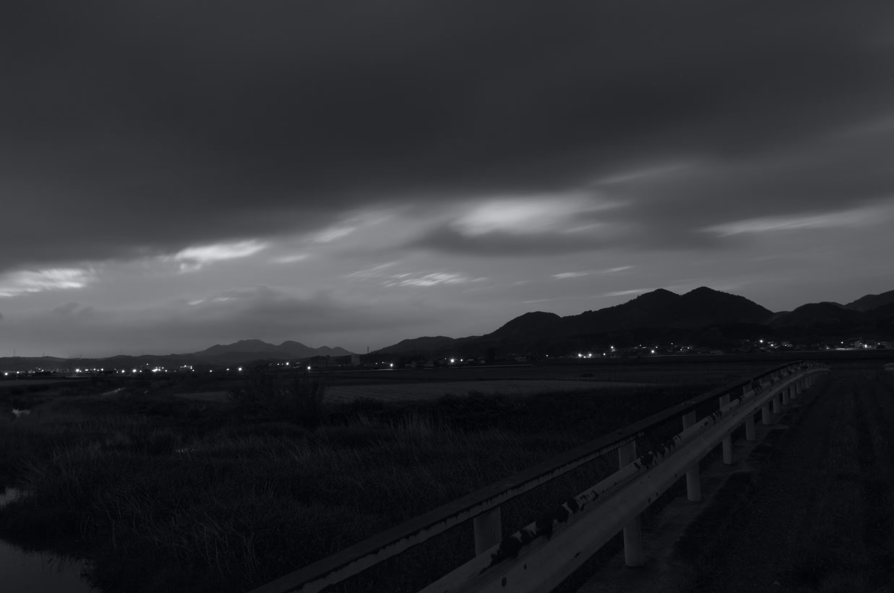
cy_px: 296
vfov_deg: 50.2
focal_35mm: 26
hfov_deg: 70.5
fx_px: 632
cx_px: 447
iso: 800
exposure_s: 55.8
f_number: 13
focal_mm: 17
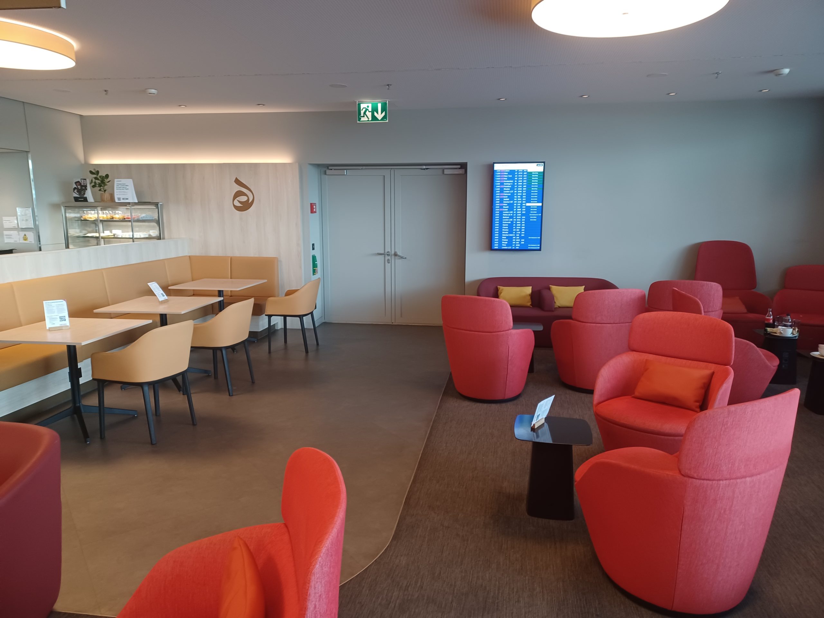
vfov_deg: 54.9
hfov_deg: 69.4
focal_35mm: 25
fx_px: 595
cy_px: 309
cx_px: 412
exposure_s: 1/33.3
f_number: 1.8
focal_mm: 4.6
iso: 320
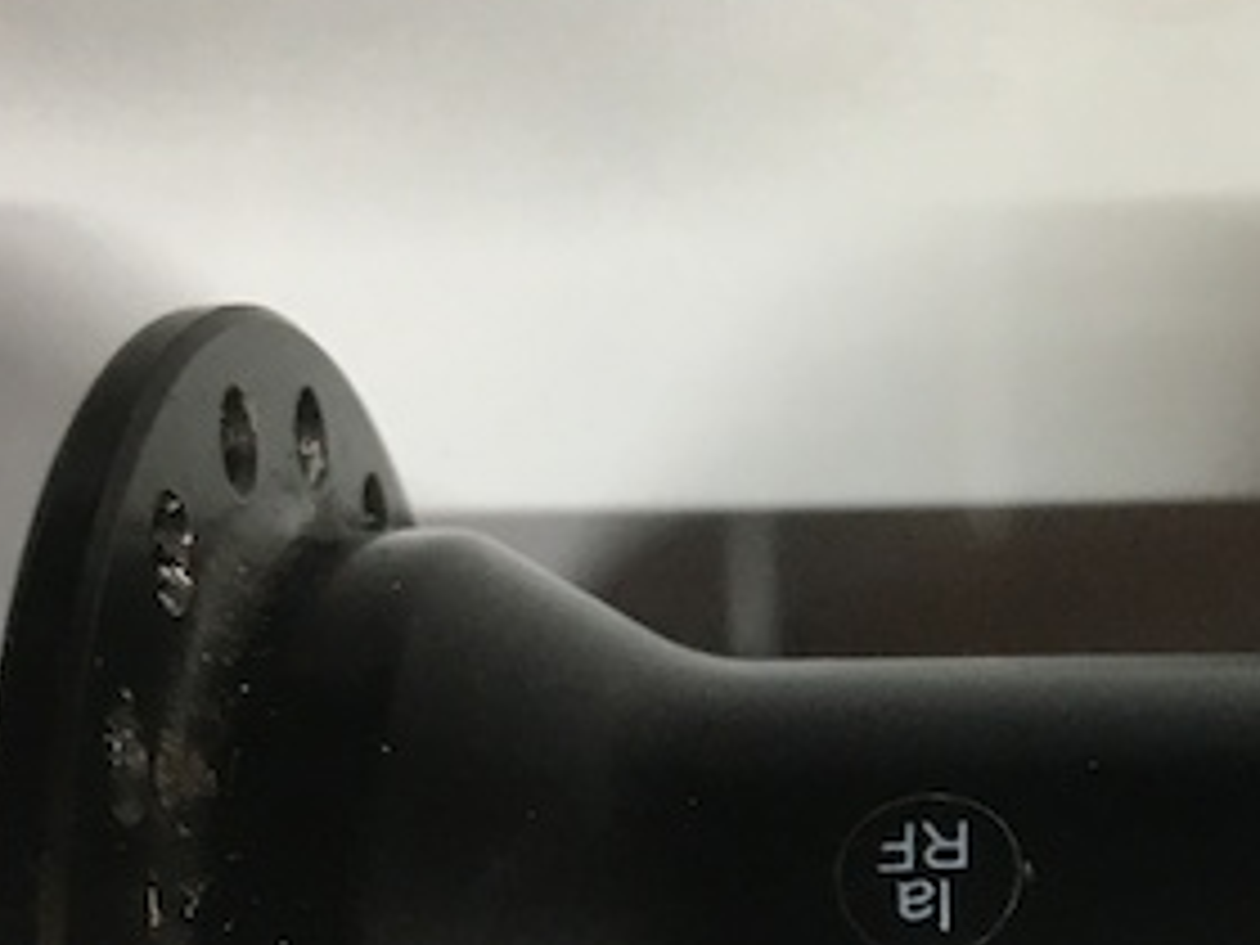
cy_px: 1138
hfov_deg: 22.6
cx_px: 1278
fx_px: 3021
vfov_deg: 17.0
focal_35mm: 83
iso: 80
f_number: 2.2
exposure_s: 1/30
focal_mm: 4.15
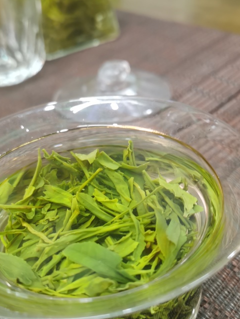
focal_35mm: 45
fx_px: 416
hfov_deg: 32.2
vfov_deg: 42.0
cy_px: 184
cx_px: 110
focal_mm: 5.58
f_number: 1.8
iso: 400
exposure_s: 1/33.3
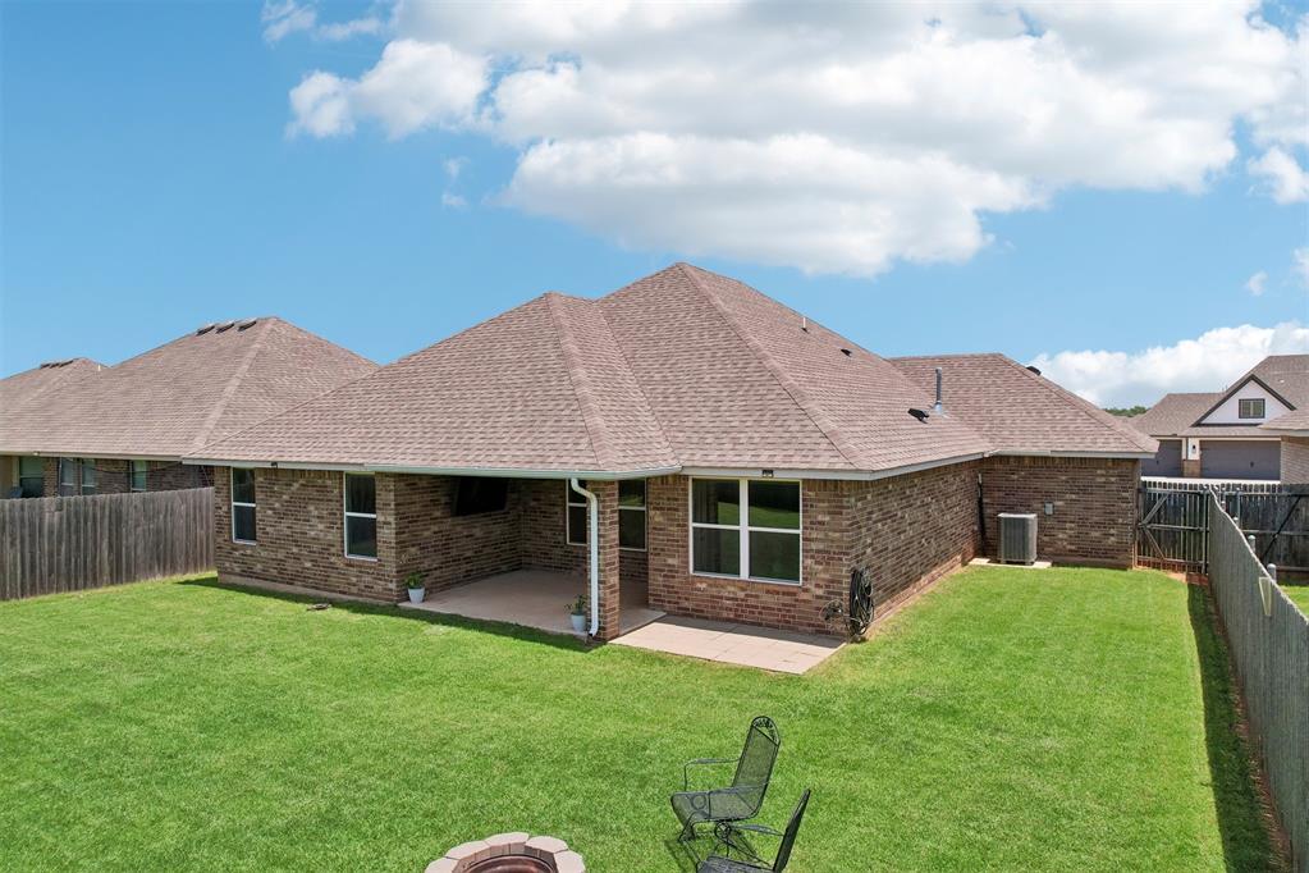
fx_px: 800
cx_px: 654
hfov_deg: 78.6
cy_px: 436
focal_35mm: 22
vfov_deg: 57.2
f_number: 2.8
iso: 100
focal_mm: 8.4
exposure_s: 1/320
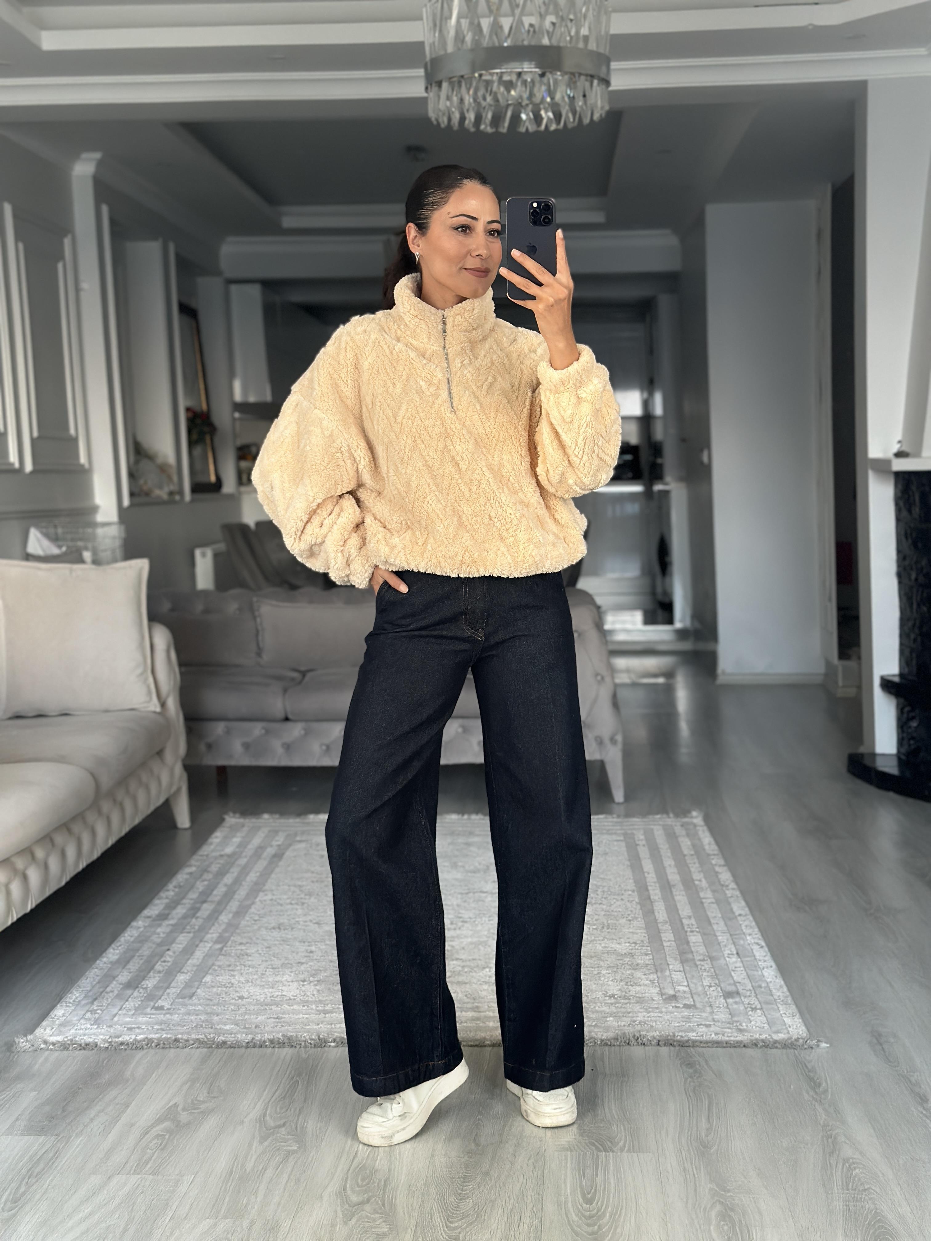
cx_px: 466
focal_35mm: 48
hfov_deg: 30.3
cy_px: 620
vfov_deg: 39.7
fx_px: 1721
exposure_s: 1/60
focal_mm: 6.86
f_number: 1.78
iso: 200
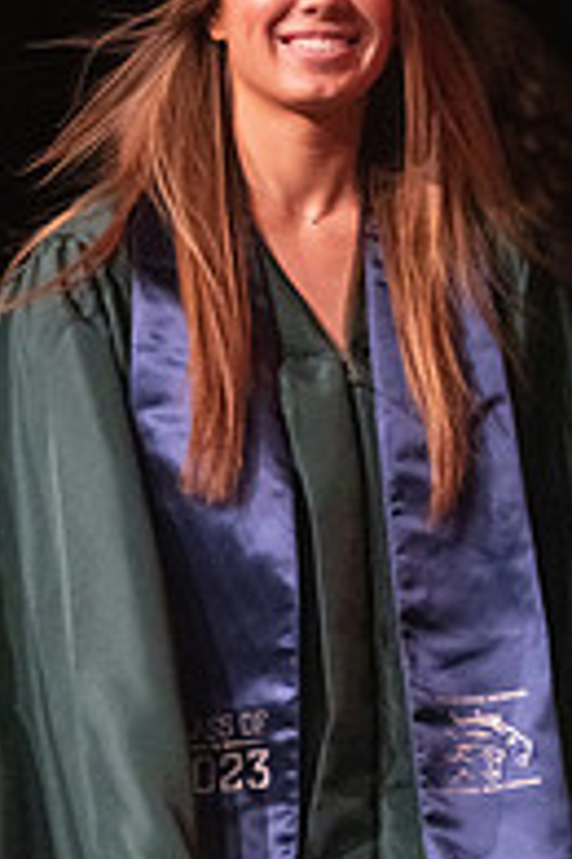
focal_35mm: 258
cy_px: 322
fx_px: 6149
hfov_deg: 5.3
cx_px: 334
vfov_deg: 8.0
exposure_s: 1/1000
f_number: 2.8
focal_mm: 112
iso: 16000
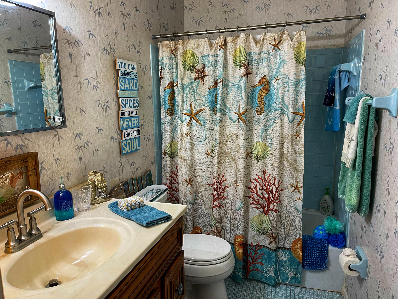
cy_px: 150
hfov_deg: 67.3
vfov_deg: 53.1
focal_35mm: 26
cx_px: 199
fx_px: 299
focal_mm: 5.1
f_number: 1.6
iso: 80
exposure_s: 1/60
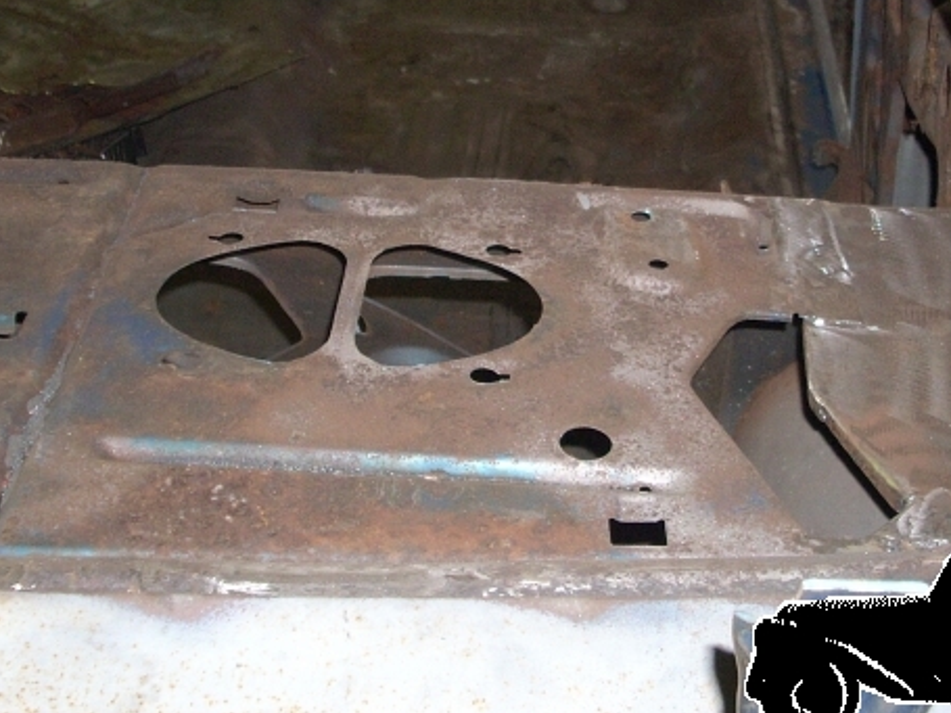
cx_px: 554
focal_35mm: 61
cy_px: 189
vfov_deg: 23.8
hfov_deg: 31.6
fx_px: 1675
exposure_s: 1/60
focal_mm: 6.2
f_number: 2.8
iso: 200
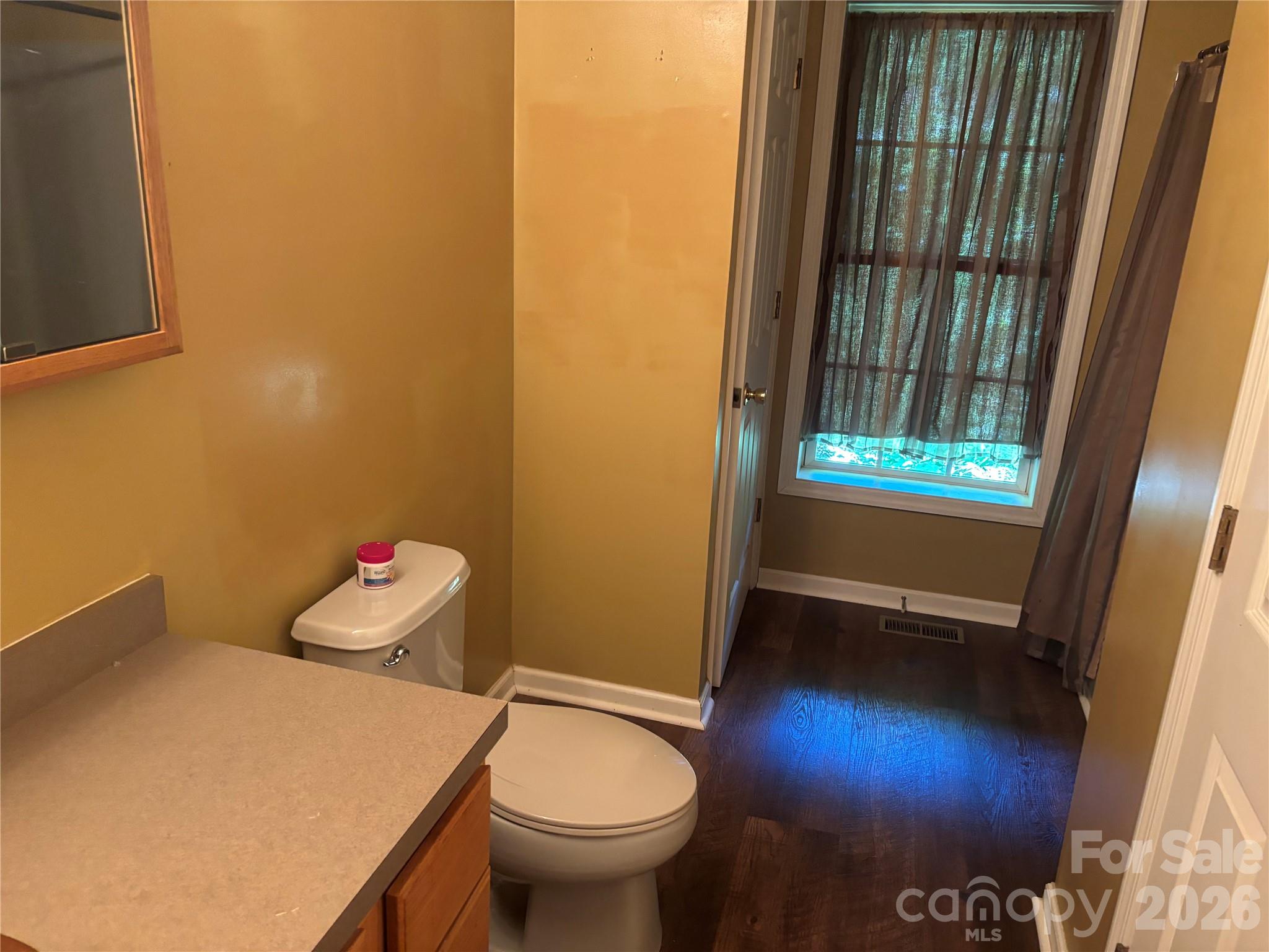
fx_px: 953
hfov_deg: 67.3
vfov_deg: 53.1
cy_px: 476
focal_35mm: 26
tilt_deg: -15.6
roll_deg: -1.1
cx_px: 634
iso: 500
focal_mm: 5.96
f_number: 1.6
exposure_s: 1/60
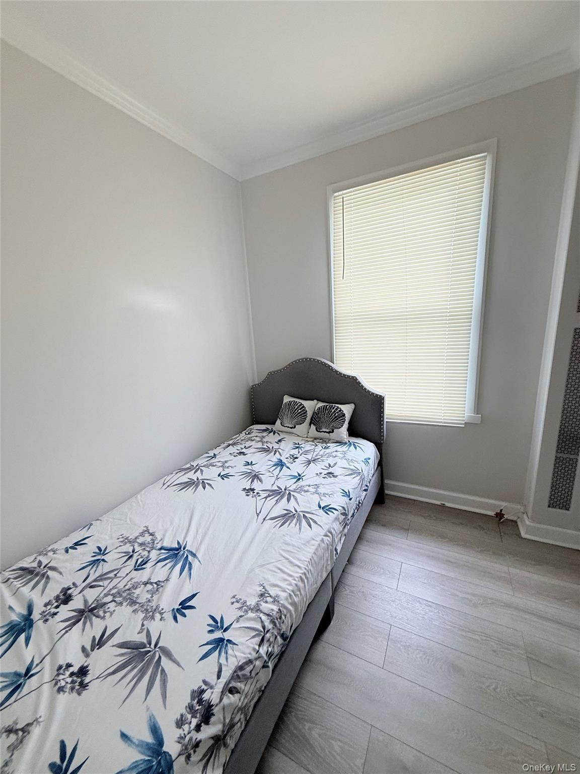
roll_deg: +5.2
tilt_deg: -13.0
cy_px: 387
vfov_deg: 102.1
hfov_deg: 85.7
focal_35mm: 14
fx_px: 313
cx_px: 290
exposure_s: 1/99
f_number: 2.2
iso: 125
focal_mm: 2.22
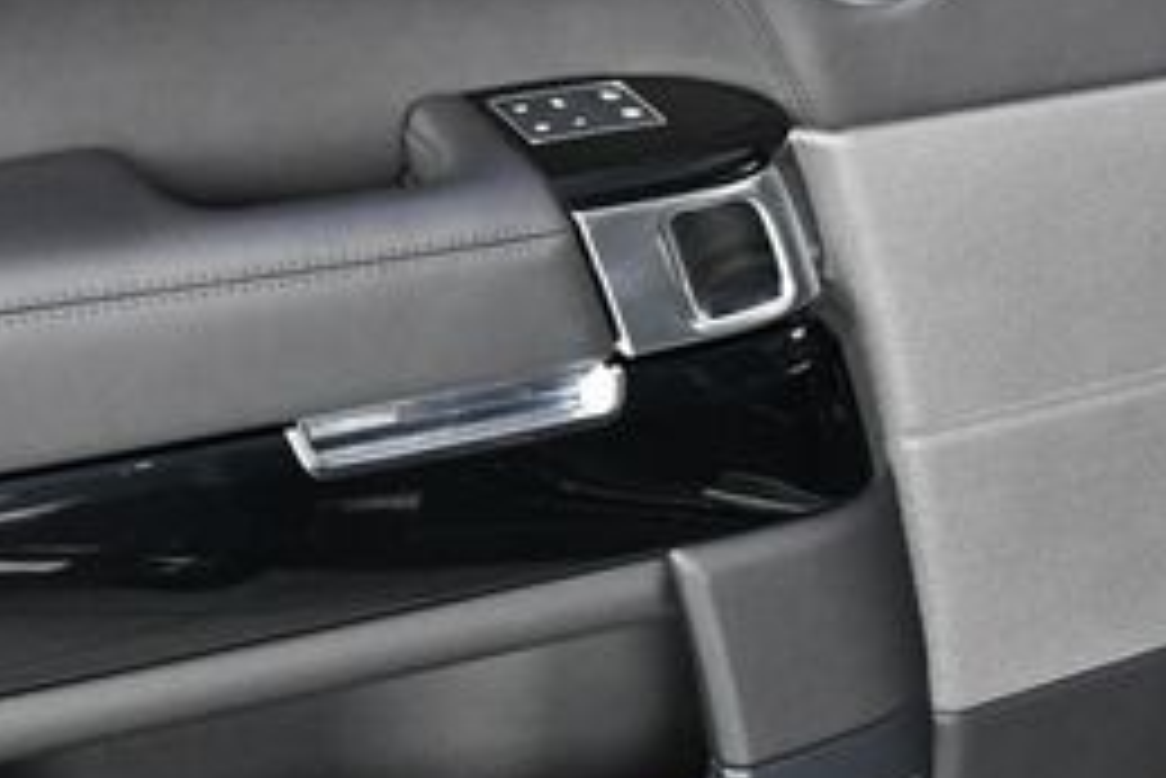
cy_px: 432
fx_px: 2884
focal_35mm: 89
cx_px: 423
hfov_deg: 22.8
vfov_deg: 15.4
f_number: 3.5
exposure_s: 1/125
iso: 2500
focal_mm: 18
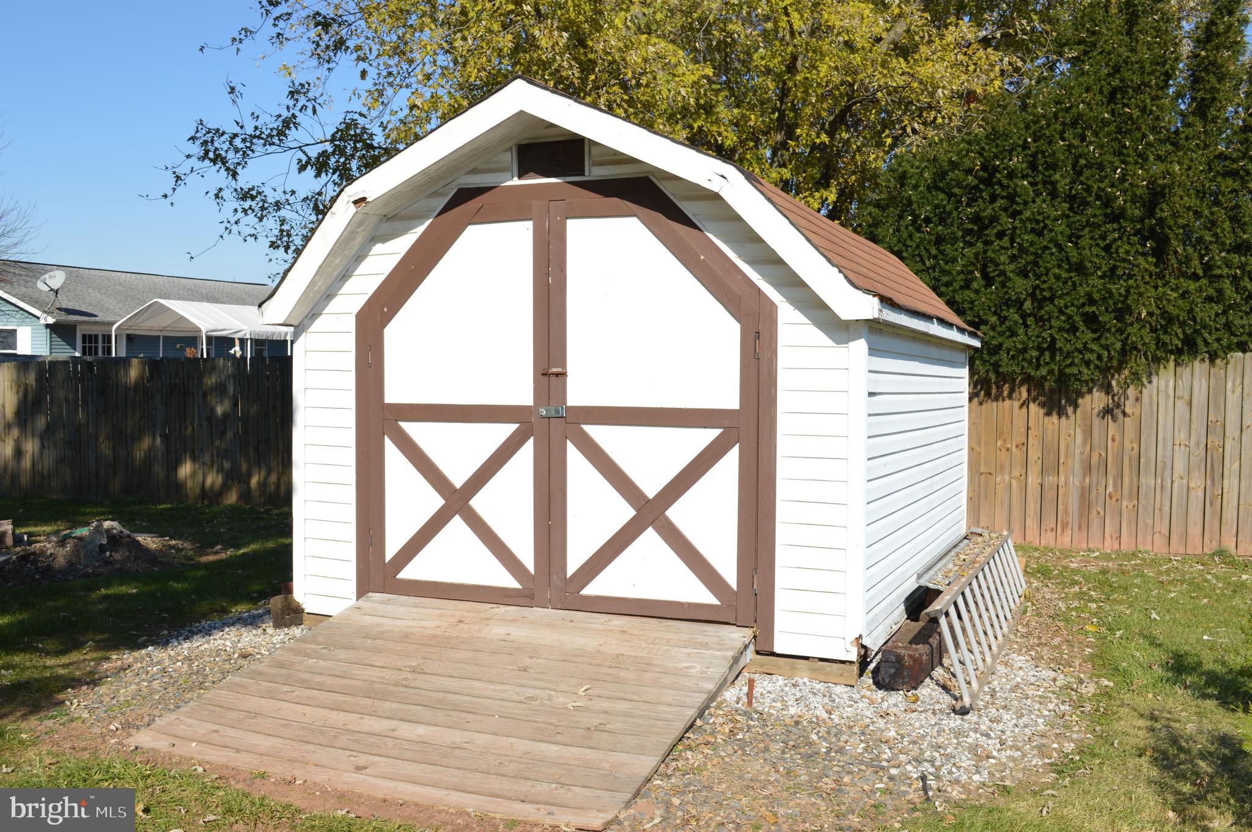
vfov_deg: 36.8
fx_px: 1251
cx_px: 626
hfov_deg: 53.2
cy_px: 416
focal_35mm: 36
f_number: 9
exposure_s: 1/200
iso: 100
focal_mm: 24
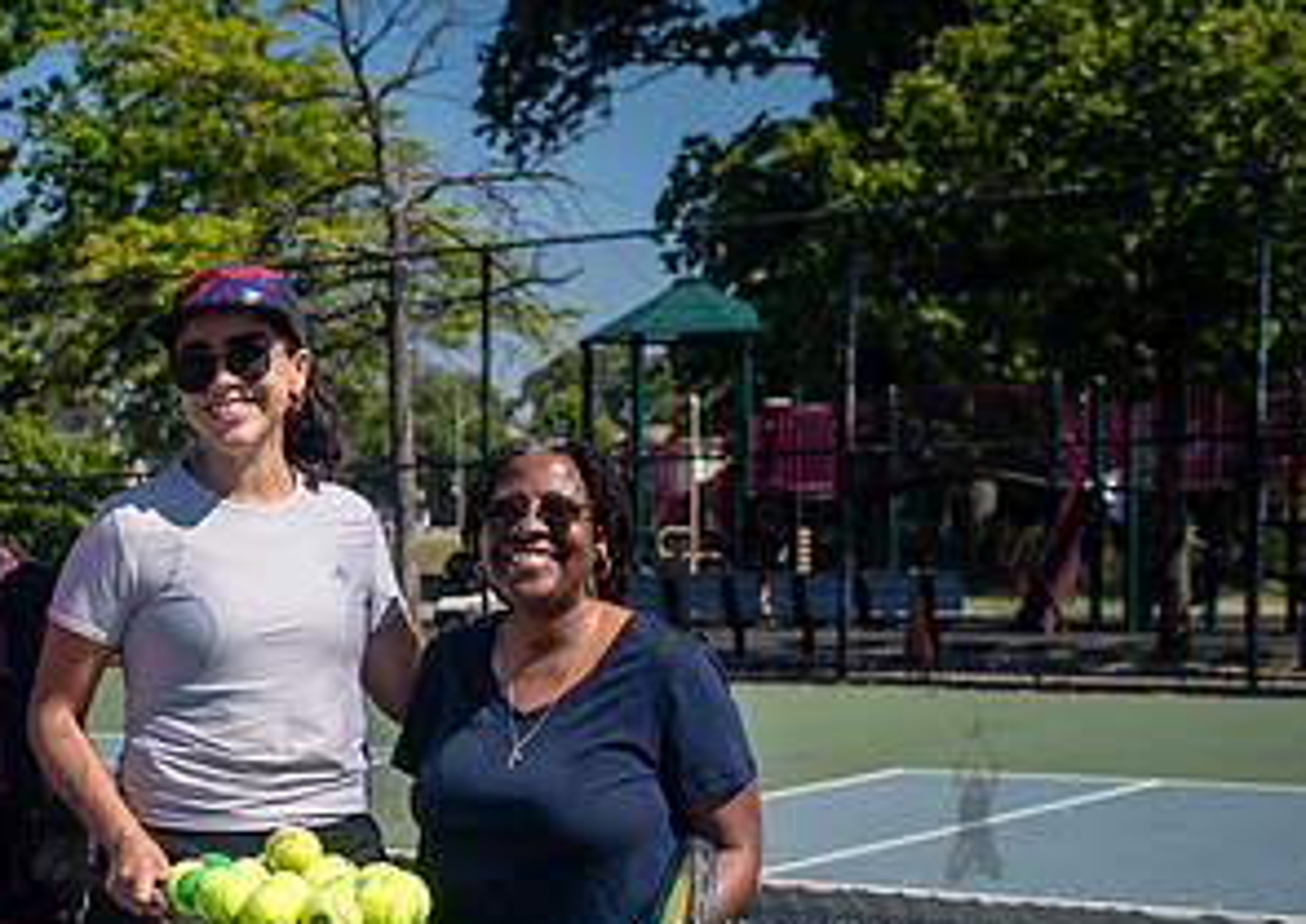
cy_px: 735
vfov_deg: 18.3
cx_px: -46
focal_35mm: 77
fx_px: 2848
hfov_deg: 24.5
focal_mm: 35
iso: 200
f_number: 4.5
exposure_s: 1/2000
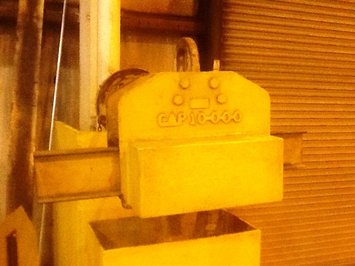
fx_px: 328
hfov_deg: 56.8
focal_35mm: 32
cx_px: 178
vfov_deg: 44.2
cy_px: 133
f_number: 2.4
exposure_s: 1/25
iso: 500
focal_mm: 2.03
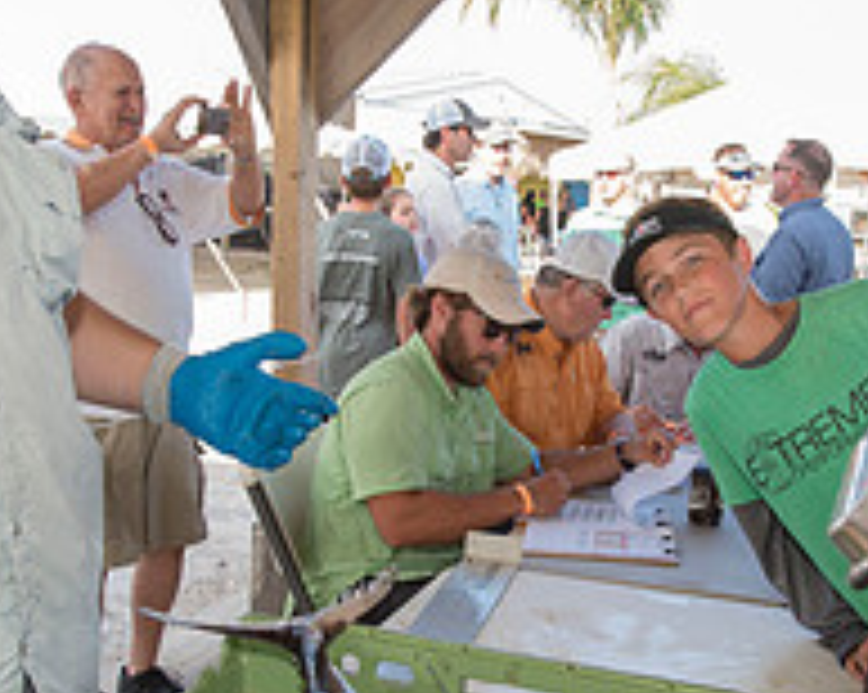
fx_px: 1232
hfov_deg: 38.8
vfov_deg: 31.3
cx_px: 481
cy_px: 434
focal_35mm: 48
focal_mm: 17
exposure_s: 1/200
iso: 250
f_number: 4.5
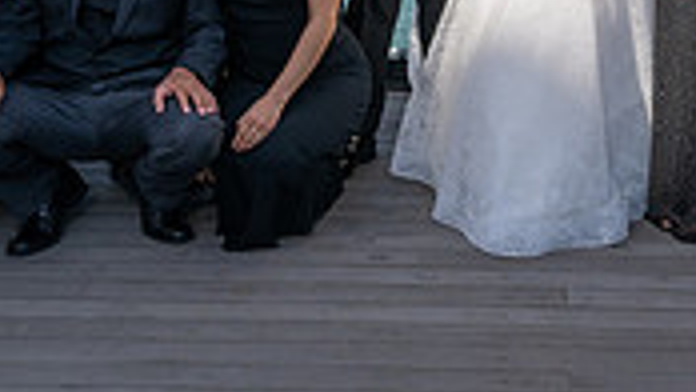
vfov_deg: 13.5
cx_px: 548
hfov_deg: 24.9
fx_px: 1551
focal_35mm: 84
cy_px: -210
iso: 200
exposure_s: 1/200
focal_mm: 24
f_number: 11
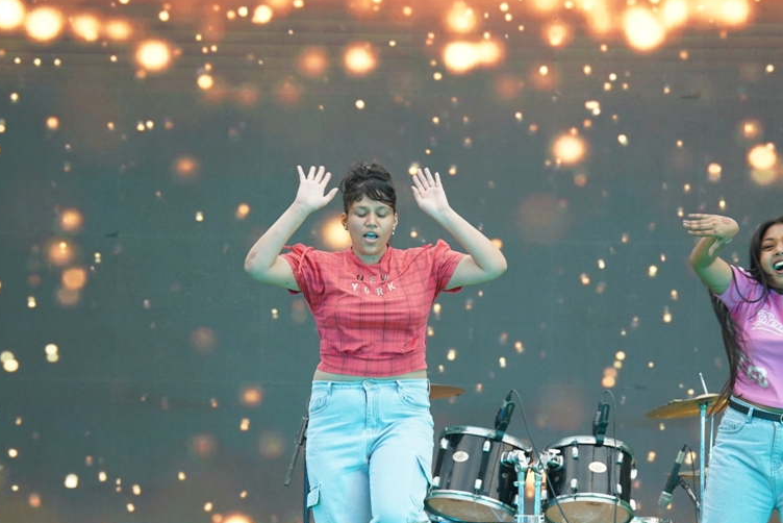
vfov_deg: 7.1
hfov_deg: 10.6
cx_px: 526
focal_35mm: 193
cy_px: 405
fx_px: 4199
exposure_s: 1/160
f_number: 2.8
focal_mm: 121
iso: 400
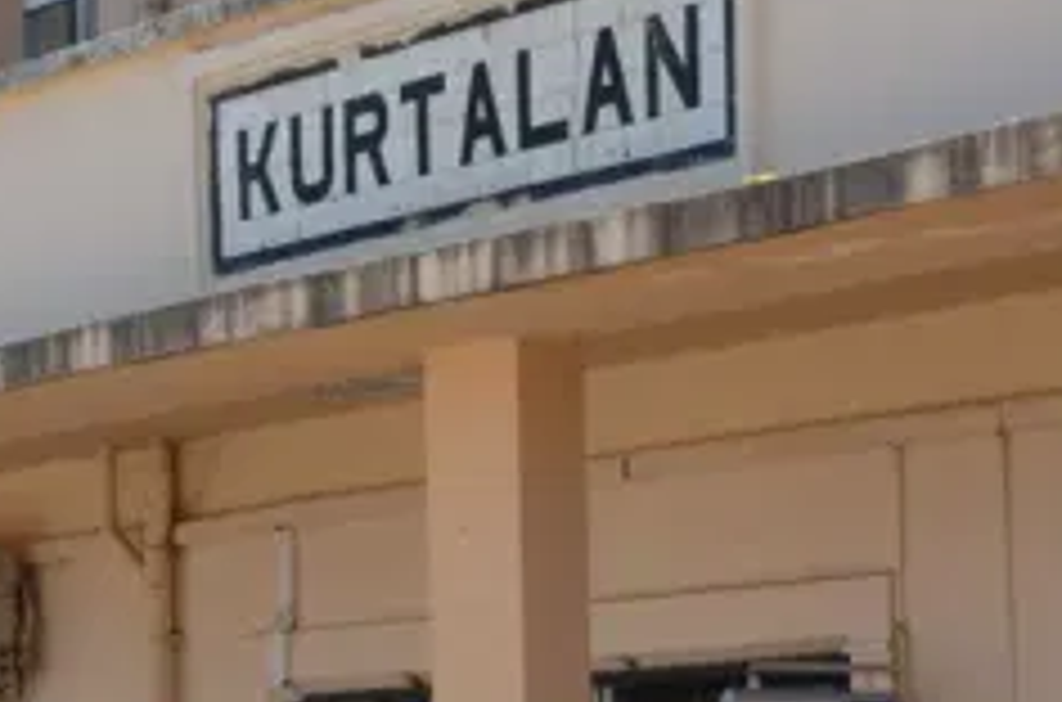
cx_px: 256
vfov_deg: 9.7
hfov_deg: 14.6
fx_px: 4115
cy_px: 666
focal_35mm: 140
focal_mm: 25
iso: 500
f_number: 11
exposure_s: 1/500
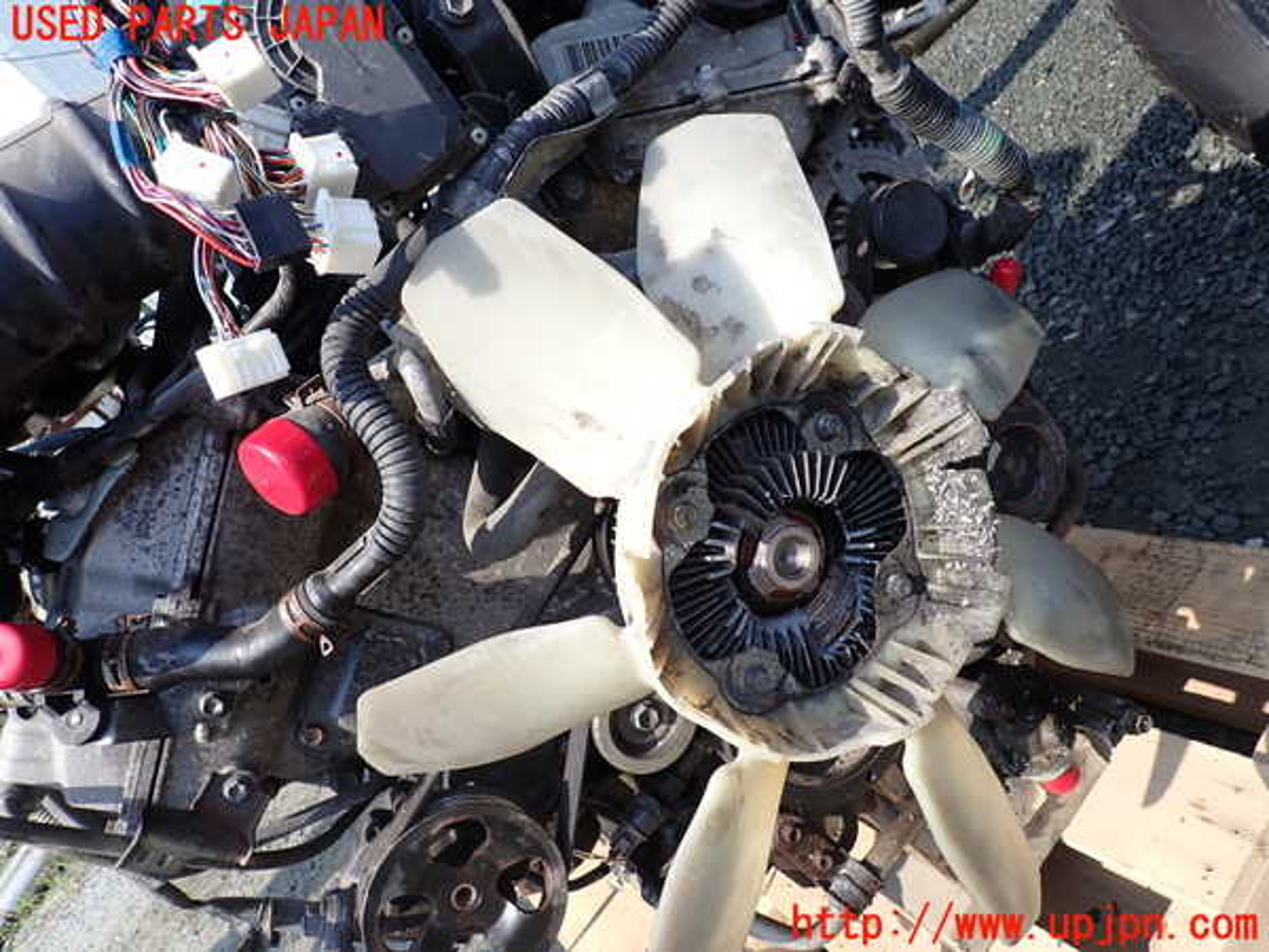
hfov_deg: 69.4
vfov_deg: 54.9
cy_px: 476
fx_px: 916
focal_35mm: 25
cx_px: 634
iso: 100
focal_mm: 4.5
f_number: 2.8
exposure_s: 1/500
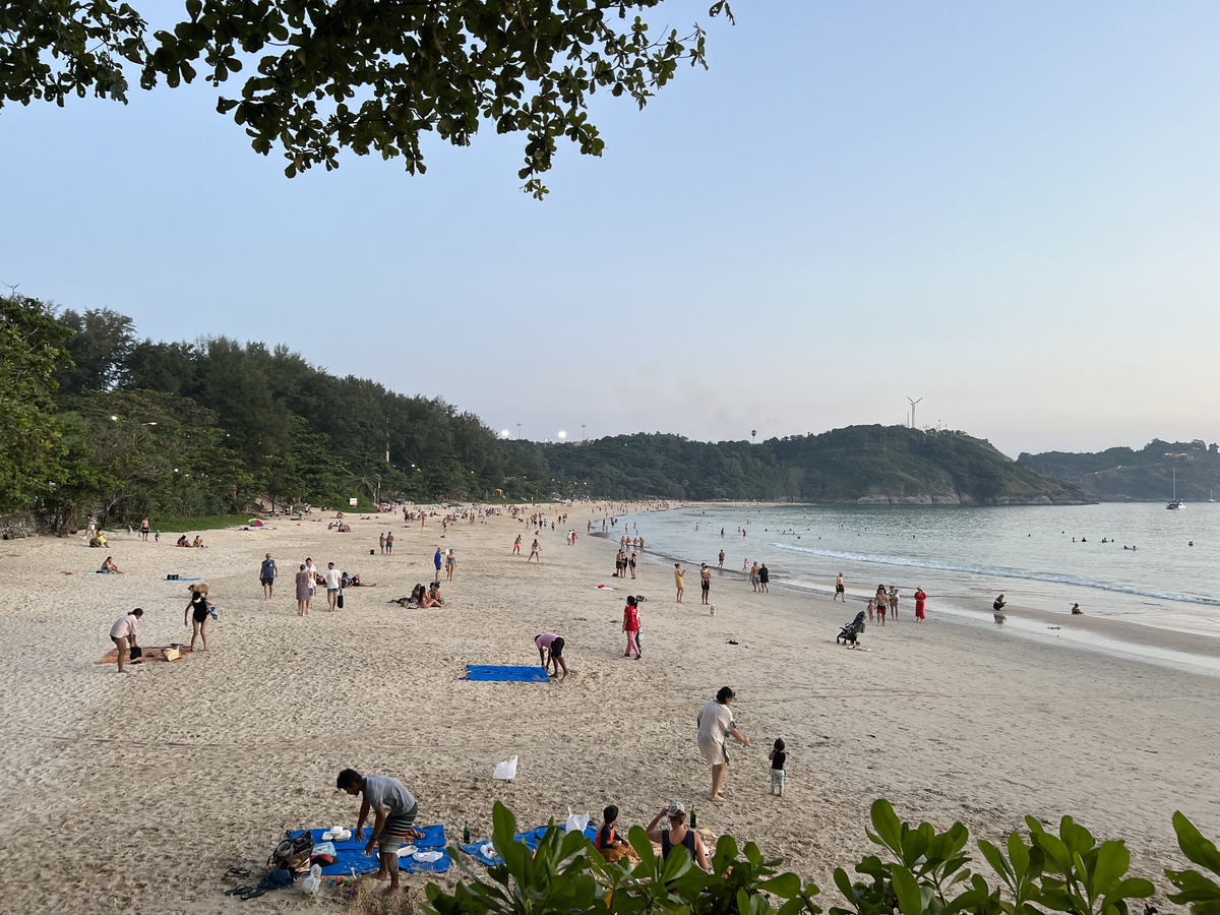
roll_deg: -0.3
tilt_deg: +1.8
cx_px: 610
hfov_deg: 67.3
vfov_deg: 53.1
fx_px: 916
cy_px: 458
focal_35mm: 26
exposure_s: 1/100
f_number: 1.5
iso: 100
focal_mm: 5.7
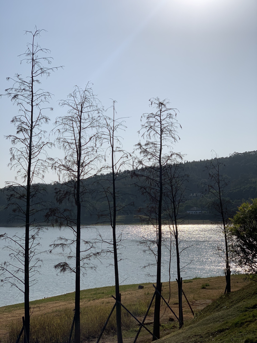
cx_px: 128
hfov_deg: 28.0
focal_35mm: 52
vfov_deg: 36.8
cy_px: 172
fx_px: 515
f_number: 2.4
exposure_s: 1/5988
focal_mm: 6
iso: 16
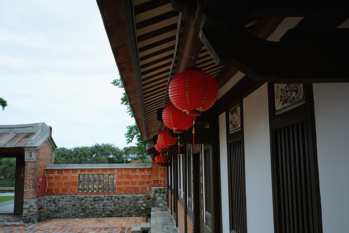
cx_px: 174
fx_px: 339
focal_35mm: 35
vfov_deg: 37.9
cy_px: 116
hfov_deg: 54.4
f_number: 4.5
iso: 200
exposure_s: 1/250
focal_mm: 35
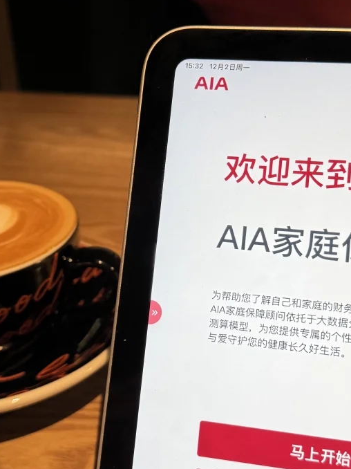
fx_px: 690
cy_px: 228
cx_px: 165
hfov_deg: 28.5
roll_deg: +1.5
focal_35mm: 51
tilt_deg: -28.2
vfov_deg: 37.5
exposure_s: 1/100
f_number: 1.78
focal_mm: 6.76
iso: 160
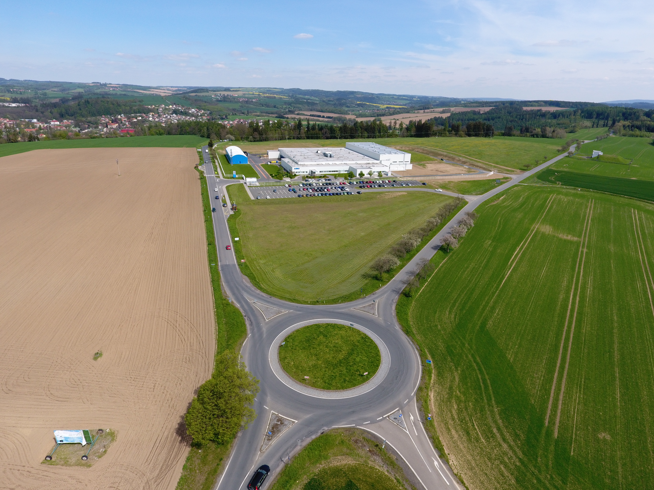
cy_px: 245
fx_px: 378
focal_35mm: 20
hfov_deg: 81.7
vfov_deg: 66.0
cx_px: 327
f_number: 2.8
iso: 100
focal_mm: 3.61
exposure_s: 1/812
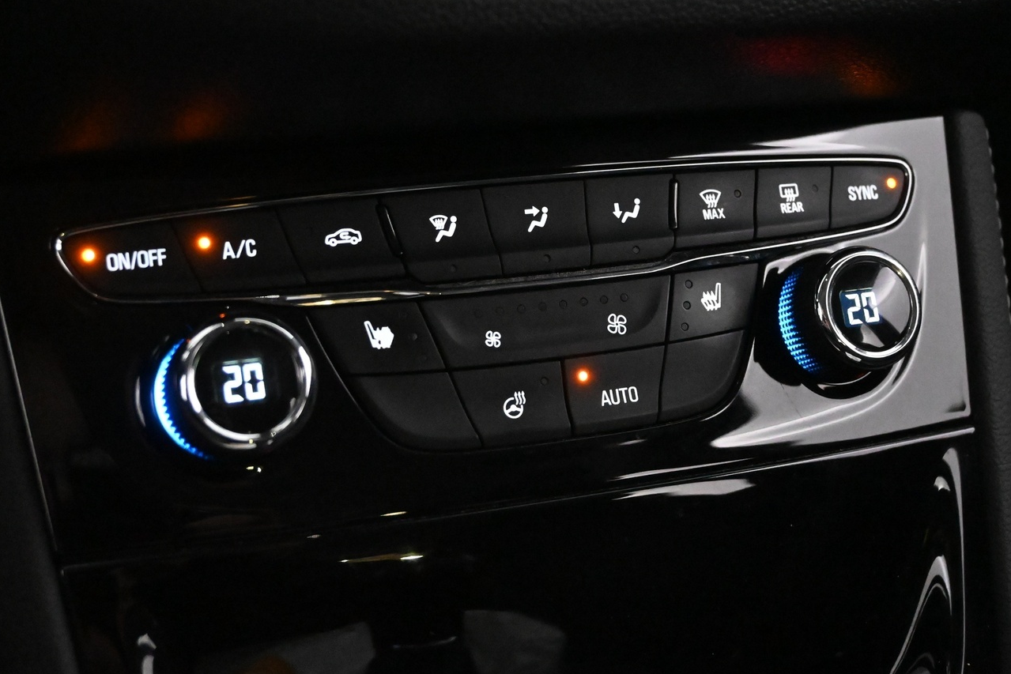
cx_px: 521
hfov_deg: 34.5
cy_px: 269
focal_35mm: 58
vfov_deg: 23.4
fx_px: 1627
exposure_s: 1/50
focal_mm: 30.5
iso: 12800
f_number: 4.8
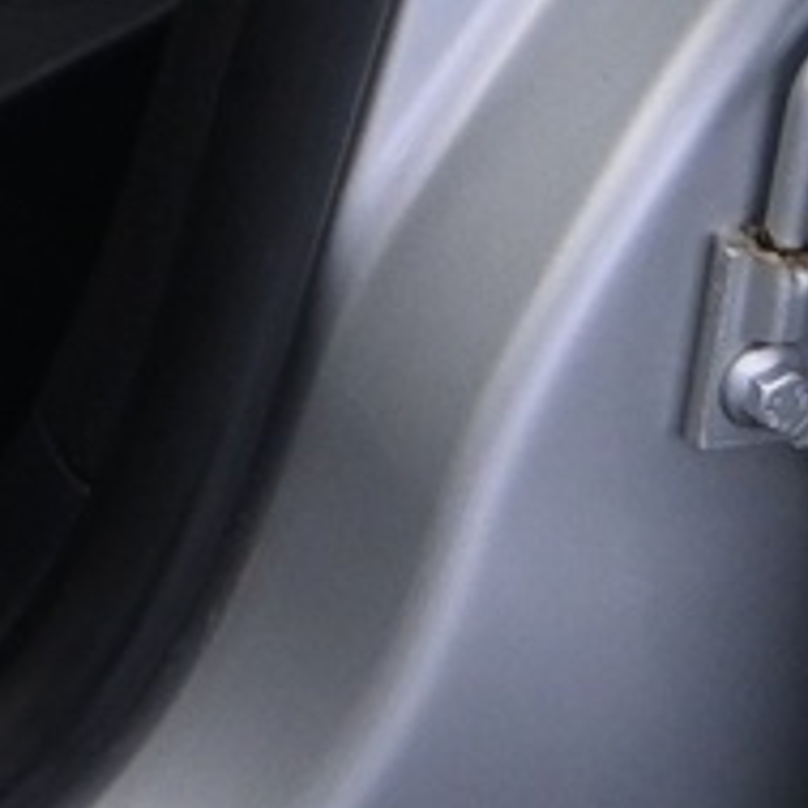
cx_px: -1133
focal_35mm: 175
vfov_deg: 8.8
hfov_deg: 9.0
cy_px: -1317
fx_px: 4621
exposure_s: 1/15
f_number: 3.5
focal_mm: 16
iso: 1000
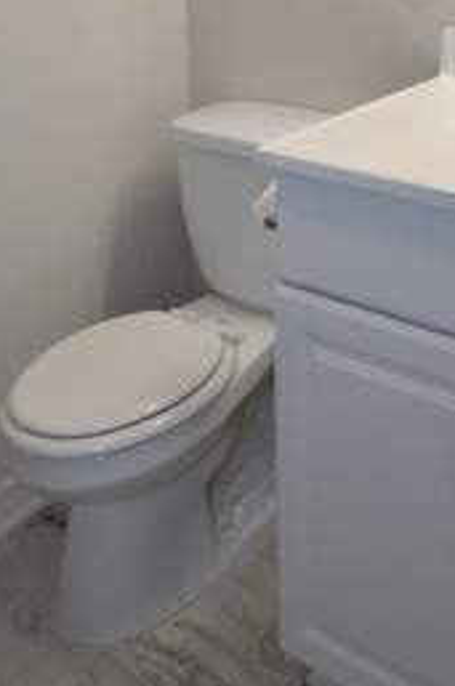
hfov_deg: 29.6
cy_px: -133
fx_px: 799
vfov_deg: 36.3
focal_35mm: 42
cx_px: 455
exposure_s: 1/125
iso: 400
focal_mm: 10
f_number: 5.6
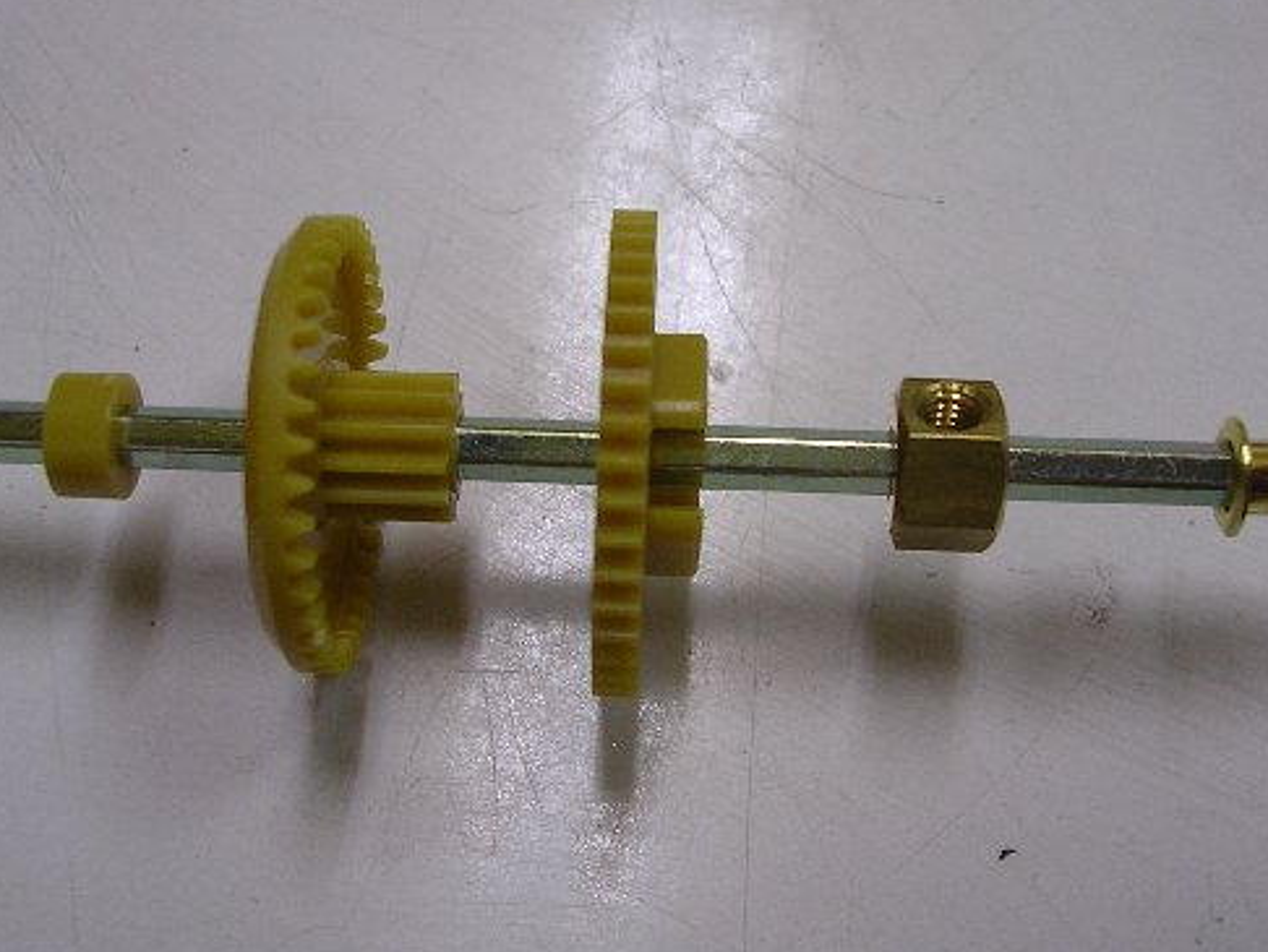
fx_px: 1832
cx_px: 611
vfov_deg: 29.1
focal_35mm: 50
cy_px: 441
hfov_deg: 38.2
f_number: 2.8
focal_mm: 5.8
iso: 100
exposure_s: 1/22.7
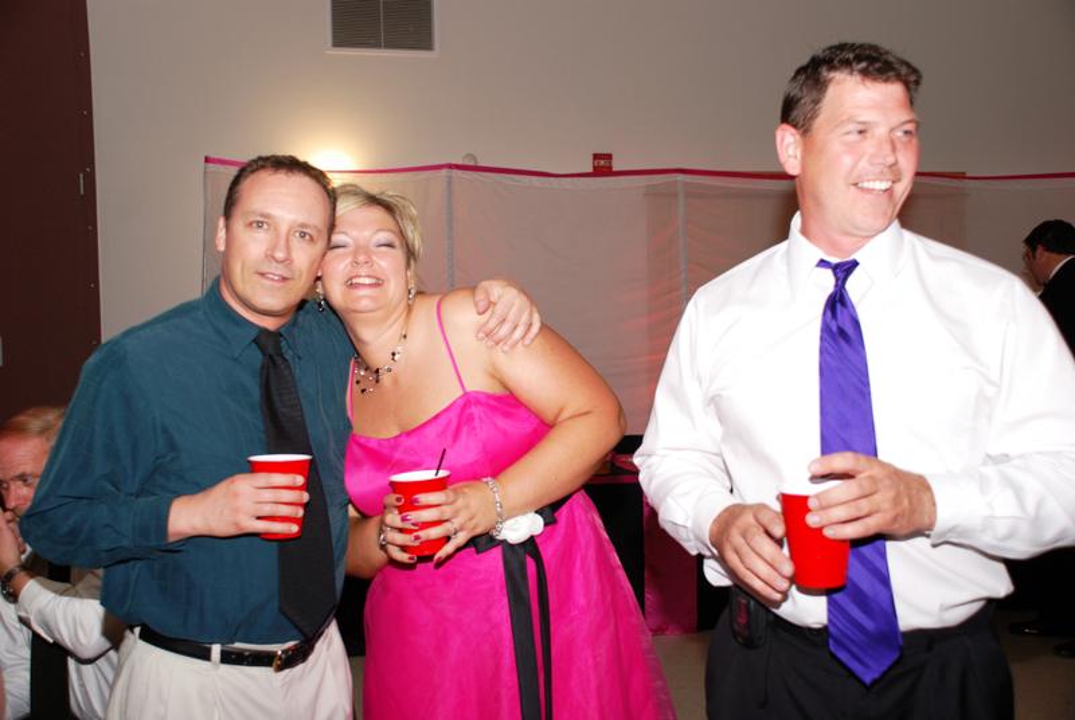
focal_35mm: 42
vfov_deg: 32.0
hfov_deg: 46.3
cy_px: 360
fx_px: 1256
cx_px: 538
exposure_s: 1/30
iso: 200
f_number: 4
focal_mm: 28
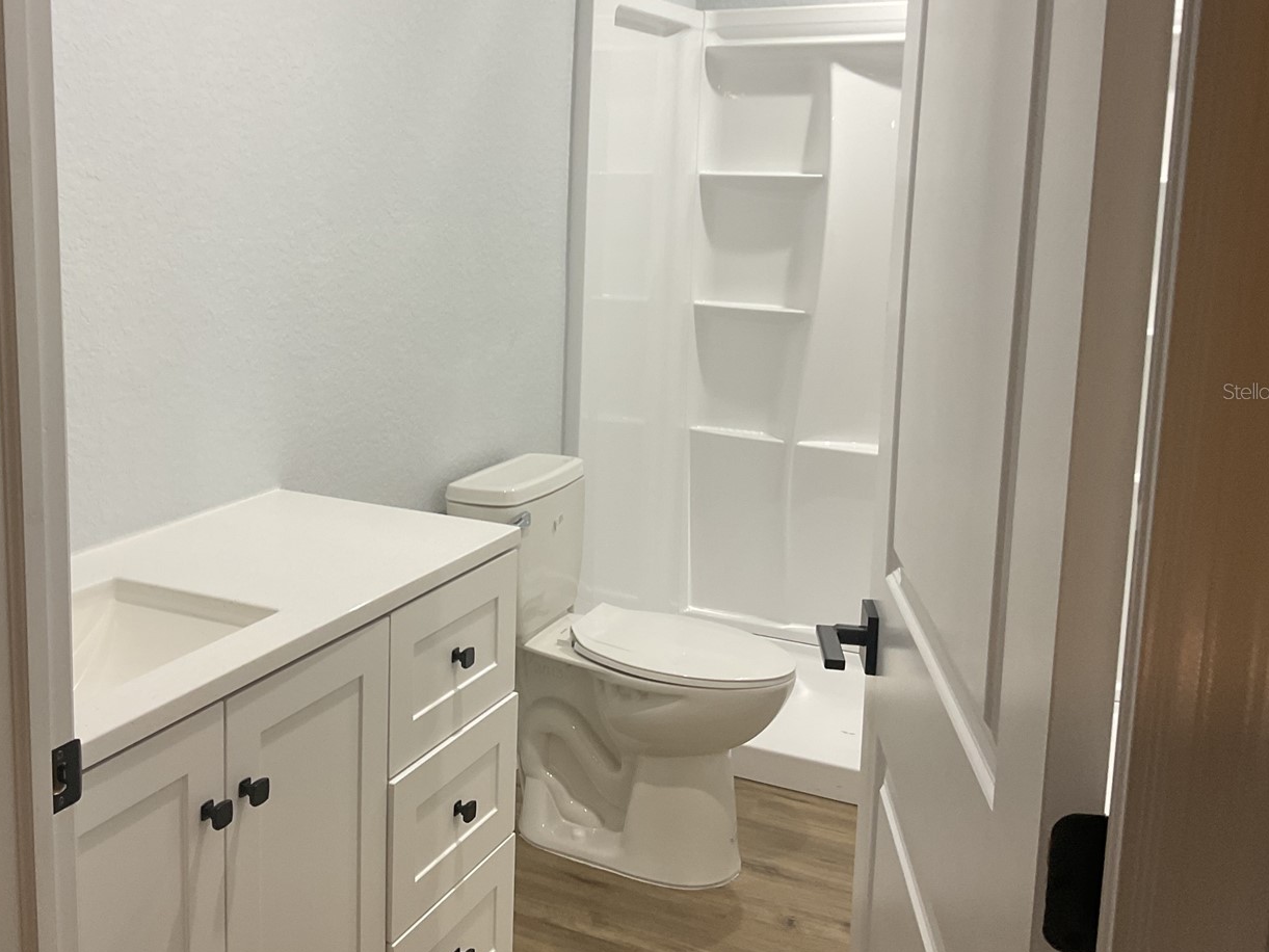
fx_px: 1393
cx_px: 490
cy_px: 391
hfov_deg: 48.6
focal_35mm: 38
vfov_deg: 37.6
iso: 50
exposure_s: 1/60
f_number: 1.8
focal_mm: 3
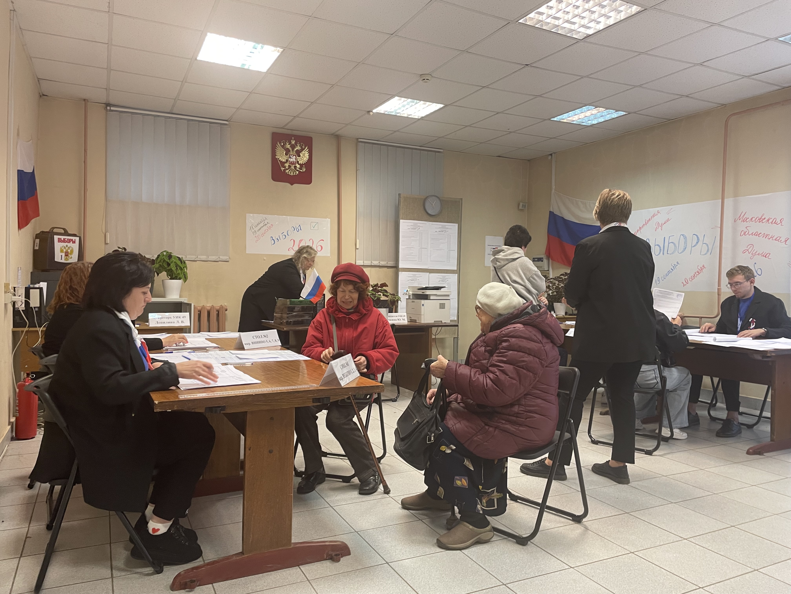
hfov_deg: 67.3
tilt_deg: -1.6
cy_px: 297
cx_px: 396
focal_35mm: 26
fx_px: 594
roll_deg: +0.1
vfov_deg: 53.1
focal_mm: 4.2
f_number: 1.6
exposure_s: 1/50
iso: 80
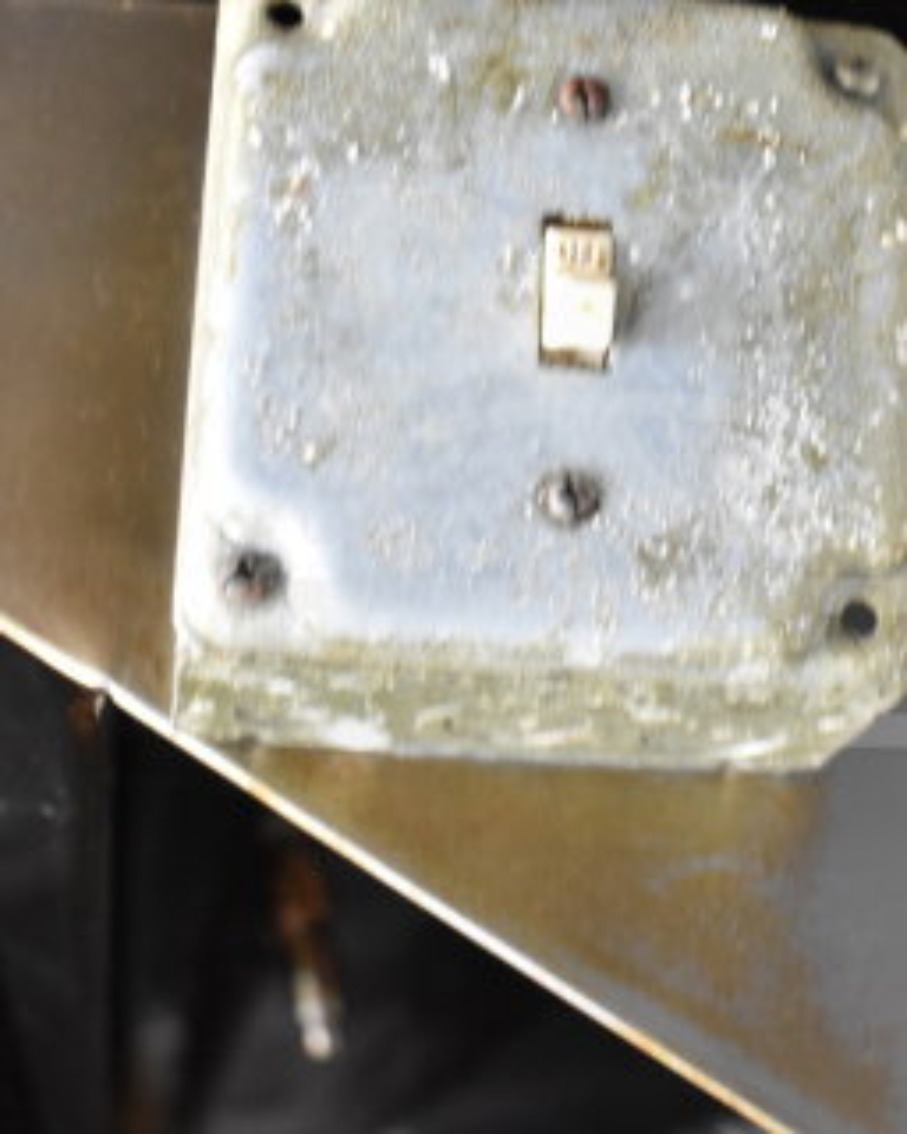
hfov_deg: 19.6
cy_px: 466
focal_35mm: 78
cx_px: 627
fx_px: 2614
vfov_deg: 24.4
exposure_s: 1/50
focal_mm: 29
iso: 2500
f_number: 4.2
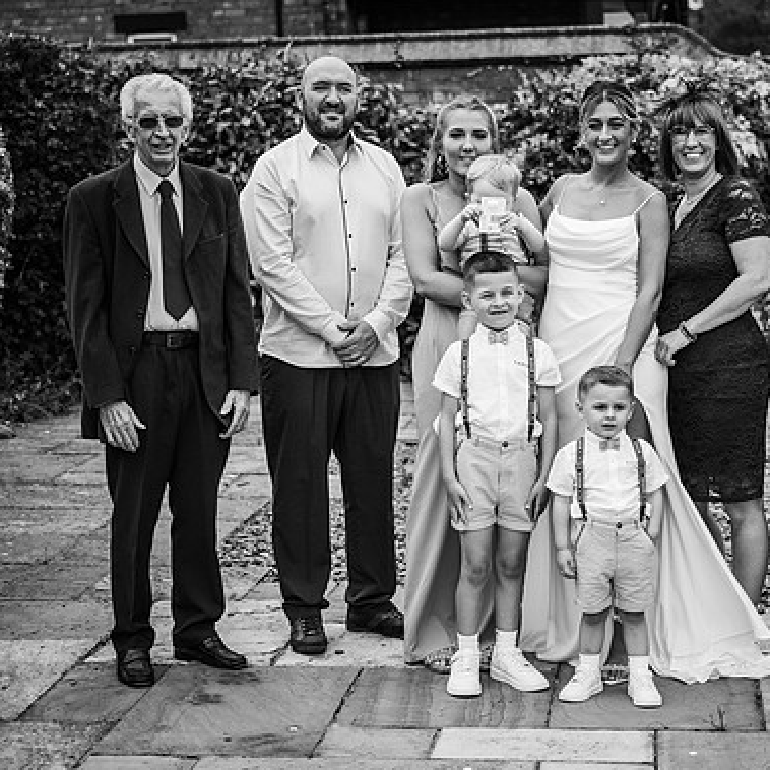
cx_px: 544
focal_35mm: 74
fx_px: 1862
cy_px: 386
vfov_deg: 23.4
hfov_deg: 23.2
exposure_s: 1/640
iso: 100
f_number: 2.8
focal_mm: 57
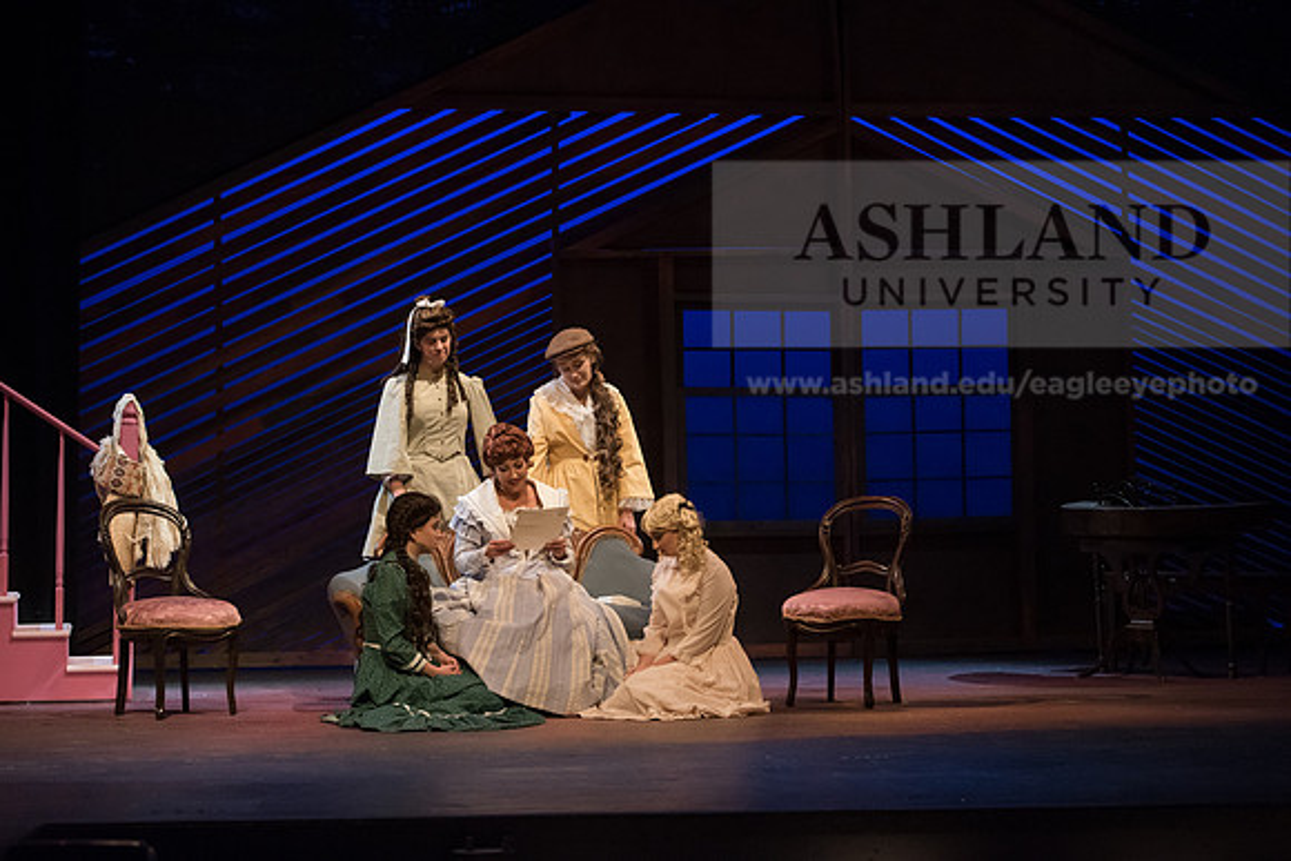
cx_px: 646
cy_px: 430
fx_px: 3049
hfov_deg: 23.9
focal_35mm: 85
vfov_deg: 16.1
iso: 4000
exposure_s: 1/320
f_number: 4
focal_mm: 85
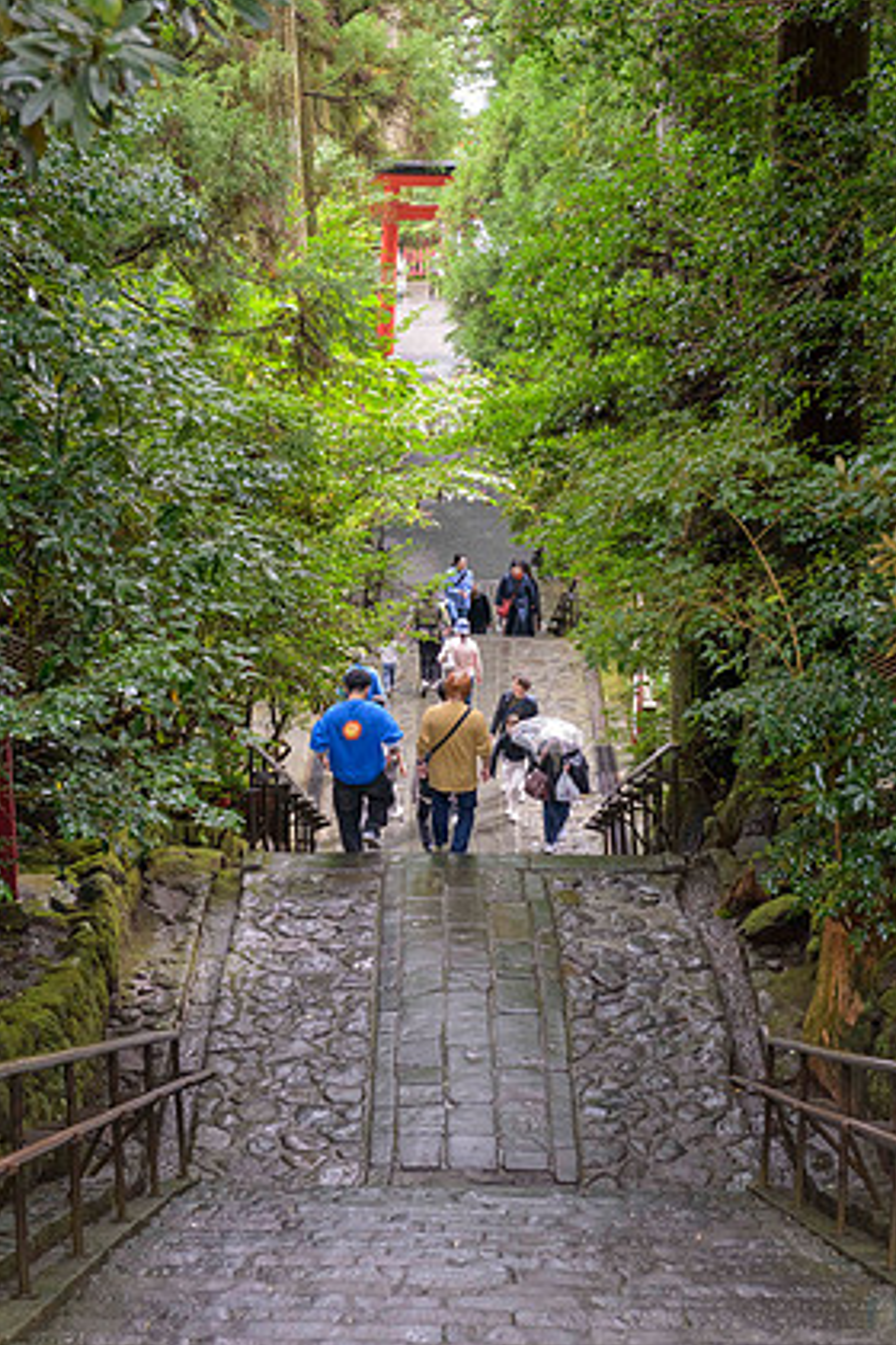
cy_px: 640
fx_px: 2800
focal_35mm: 75
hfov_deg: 18.2
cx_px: 451
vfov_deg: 27.0
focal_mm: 70
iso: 3200
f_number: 6.3
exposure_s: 1/160
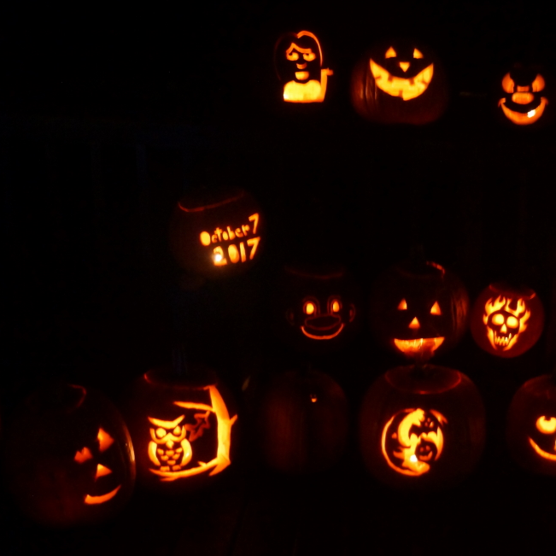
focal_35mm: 47
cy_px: 279
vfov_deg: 36.1
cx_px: 424
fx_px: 854
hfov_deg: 35.2
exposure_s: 1/1.25
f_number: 4
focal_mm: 24
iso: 1600
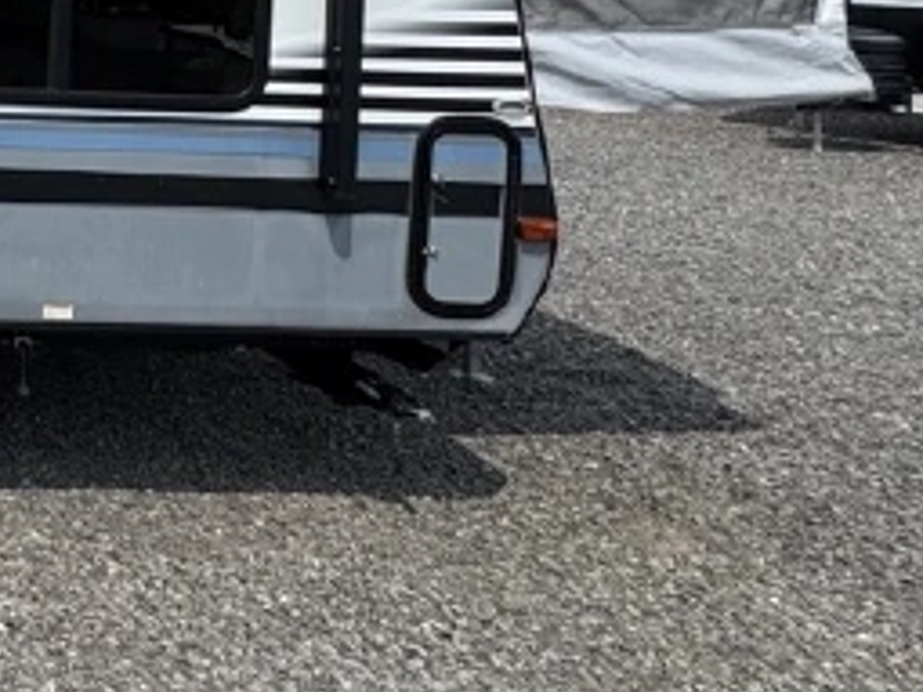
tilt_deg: +2.0
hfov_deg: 28.7
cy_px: -62
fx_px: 1173
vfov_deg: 29.7
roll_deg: +1.3
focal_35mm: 44
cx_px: -442
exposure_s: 1/3390
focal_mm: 2.22
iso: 50
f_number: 2.2
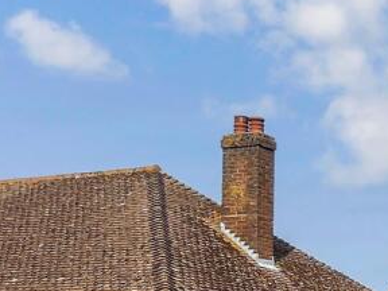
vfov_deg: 14.0
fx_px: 1154
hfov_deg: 16.7
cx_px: 643
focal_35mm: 103
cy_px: 345
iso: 16
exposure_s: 1/1800
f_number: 1.8
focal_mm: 3
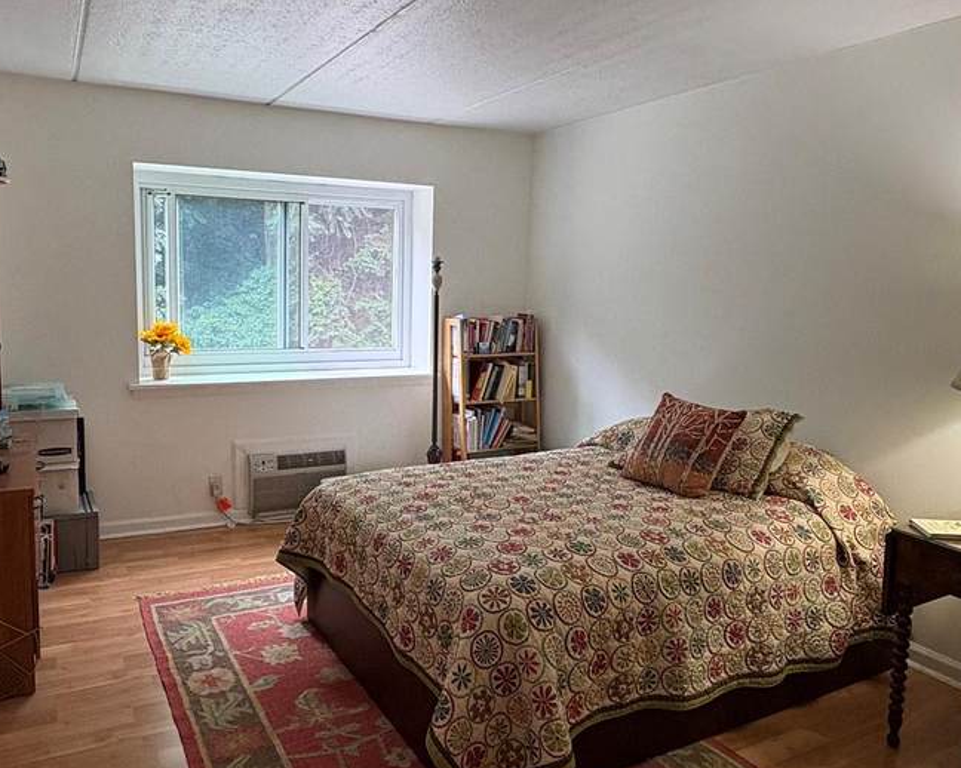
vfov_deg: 53.2
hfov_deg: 63.9
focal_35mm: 27
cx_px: 427
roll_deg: -1.3
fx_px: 768
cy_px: 378
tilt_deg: -7.2
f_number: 2.2
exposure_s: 1/120
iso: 250
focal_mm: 2.22
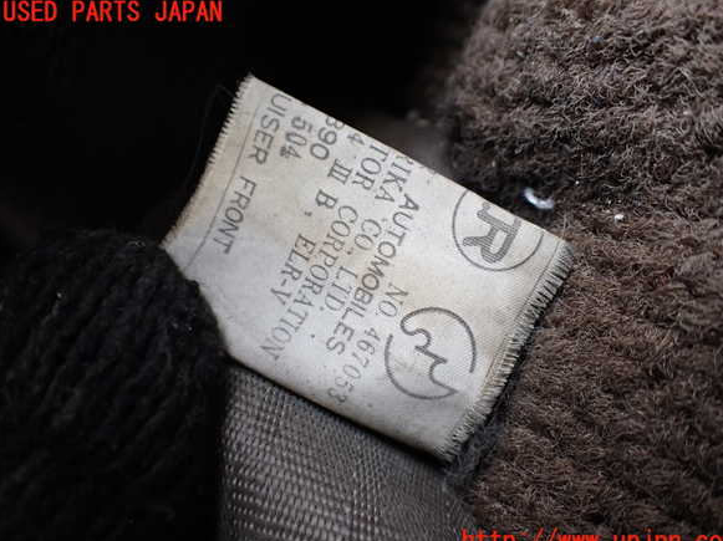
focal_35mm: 31
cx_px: 370
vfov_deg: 45.4
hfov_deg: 58.4
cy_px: 277
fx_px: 647
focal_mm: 5.4
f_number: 2.3
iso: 200
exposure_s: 1/125
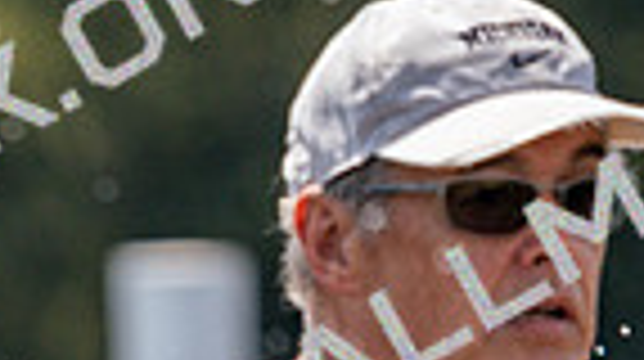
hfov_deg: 1.5
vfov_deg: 0.8
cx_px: -455
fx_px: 24711
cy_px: 713
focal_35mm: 1449
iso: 200
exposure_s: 1/1600
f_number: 6.3
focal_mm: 341
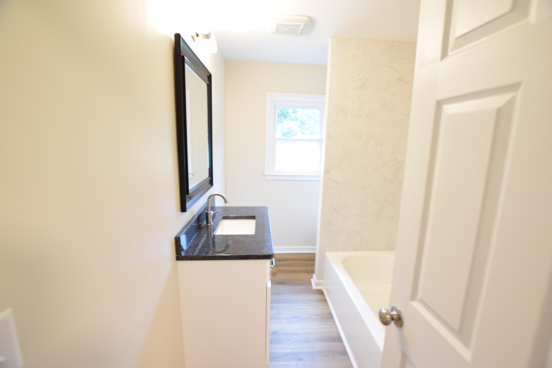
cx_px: 276
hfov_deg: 100.4
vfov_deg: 77.3
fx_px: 230
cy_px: 184
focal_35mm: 15
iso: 400
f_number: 4.5
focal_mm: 10
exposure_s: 1/10
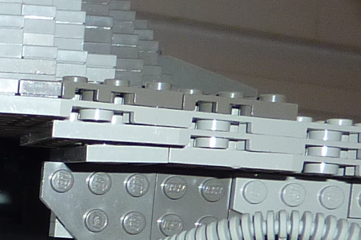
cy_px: 403
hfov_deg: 12.4
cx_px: -302
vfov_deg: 8.8
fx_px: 1504
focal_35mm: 150
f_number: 3.3
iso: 100
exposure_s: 1/30
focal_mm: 4.4
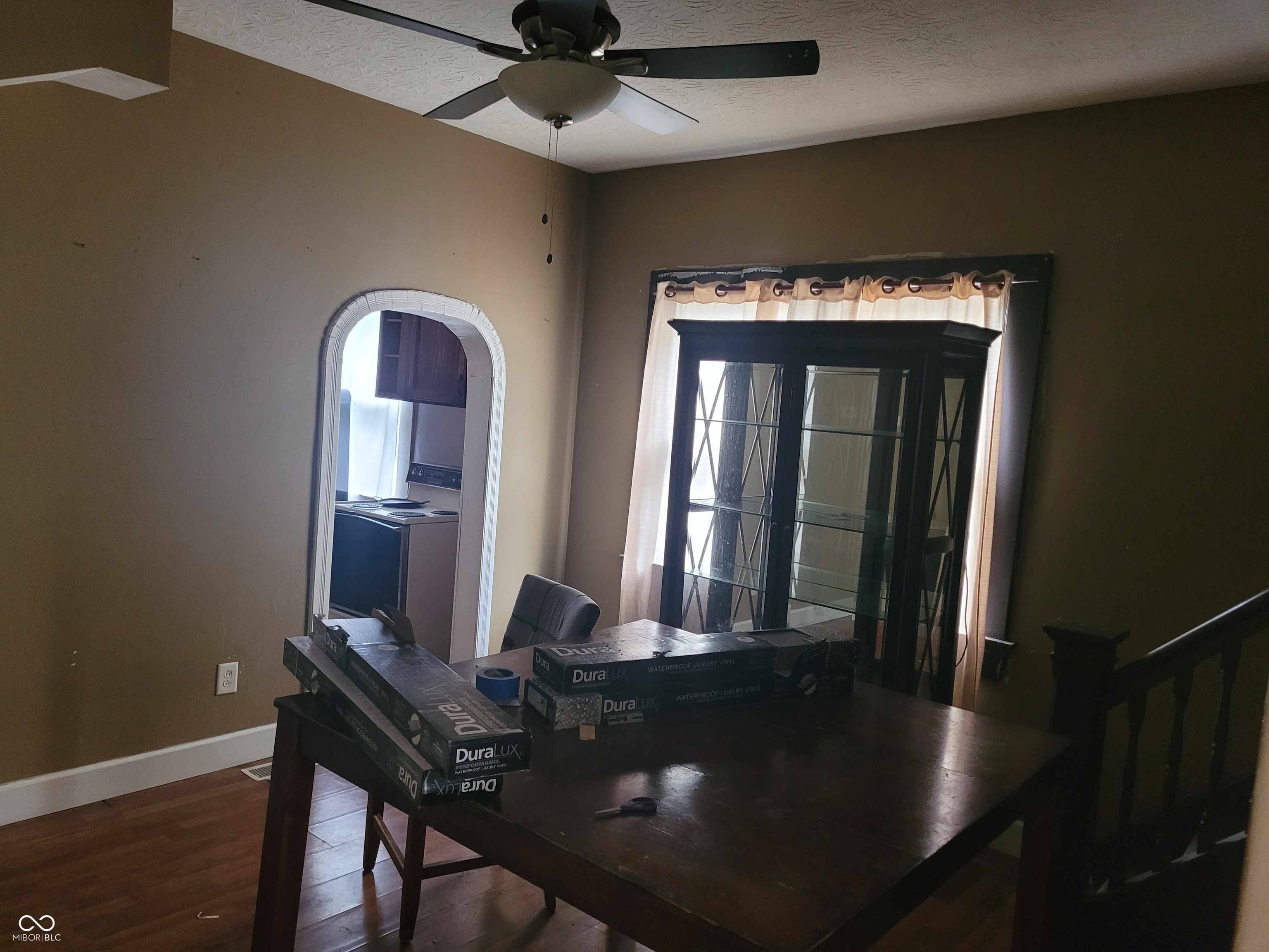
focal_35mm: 26
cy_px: 476
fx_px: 953
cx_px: 634
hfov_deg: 67.3
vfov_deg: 53.1
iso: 400
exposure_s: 1/40
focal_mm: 5.4
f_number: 1.8
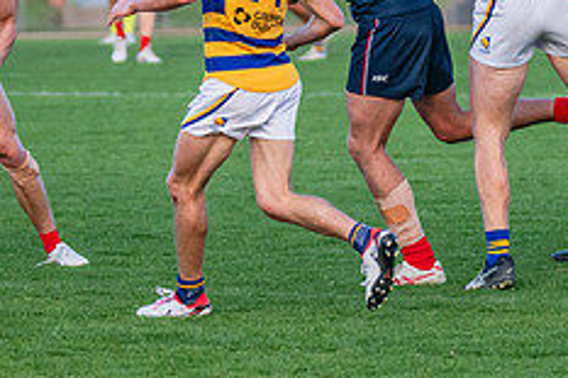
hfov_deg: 3.5
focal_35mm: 583
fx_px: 9192
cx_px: 419
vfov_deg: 2.4
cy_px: -105
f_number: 4
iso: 1100
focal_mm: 190
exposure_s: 1/1250
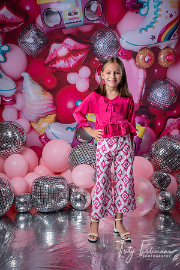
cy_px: 135
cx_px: 90
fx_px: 360
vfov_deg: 41.1
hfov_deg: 28.1
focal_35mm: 48
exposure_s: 1/160
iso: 100
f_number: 5.6
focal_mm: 48
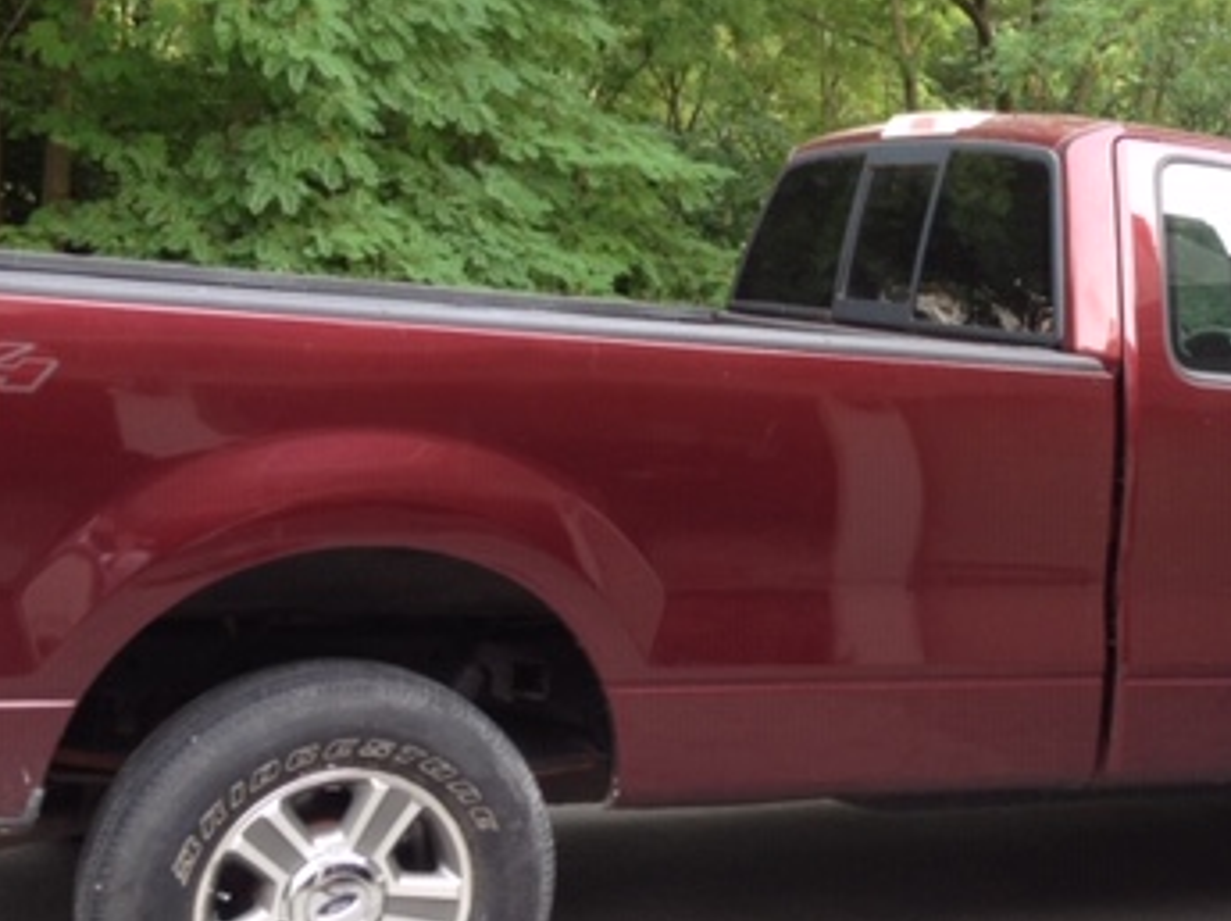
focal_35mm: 65
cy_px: 428
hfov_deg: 29.4
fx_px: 2309
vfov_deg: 22.5
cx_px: 924
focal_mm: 4.28
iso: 64
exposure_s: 1/60
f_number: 2.4
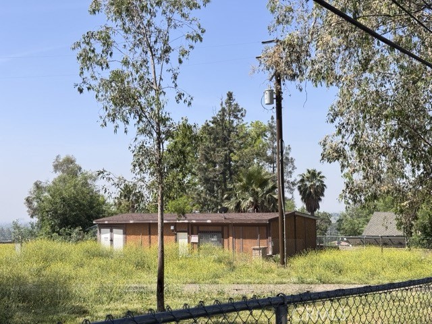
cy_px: 162
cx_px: 216
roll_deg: +1.5
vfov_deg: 30.3
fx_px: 599
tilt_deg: +4.0
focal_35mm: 48
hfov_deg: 39.7
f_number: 1.78
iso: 64
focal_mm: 6.76
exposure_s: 1/2717
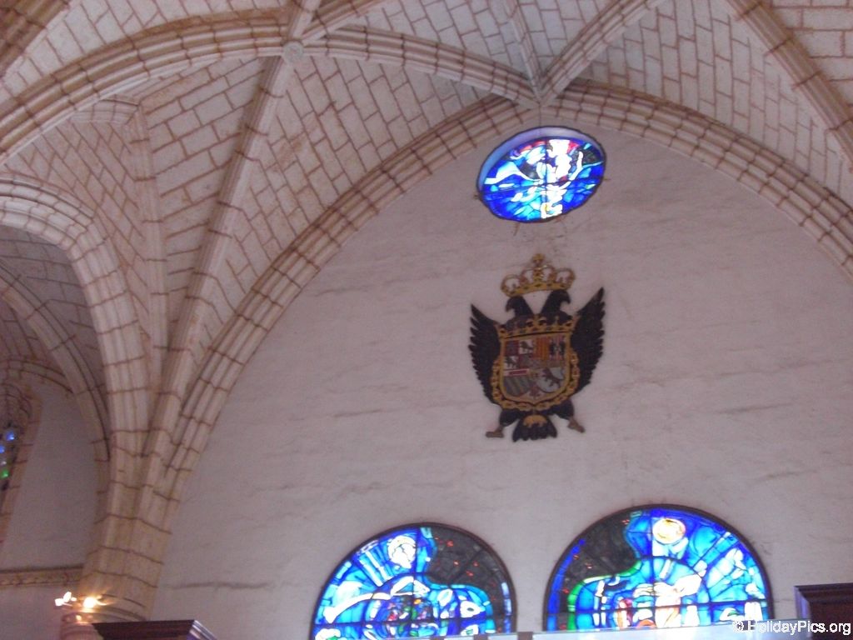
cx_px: 426
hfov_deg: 40.4
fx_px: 1158
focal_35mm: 47
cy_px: 320
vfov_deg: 30.9
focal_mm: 7.6
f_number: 3
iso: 400
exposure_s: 1/50
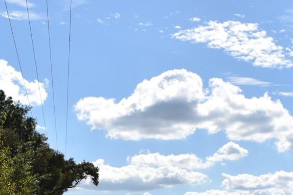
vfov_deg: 16.1
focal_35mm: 80
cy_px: 258
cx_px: 146
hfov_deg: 25.4
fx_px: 651
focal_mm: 20
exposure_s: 1/400
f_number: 10
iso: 100
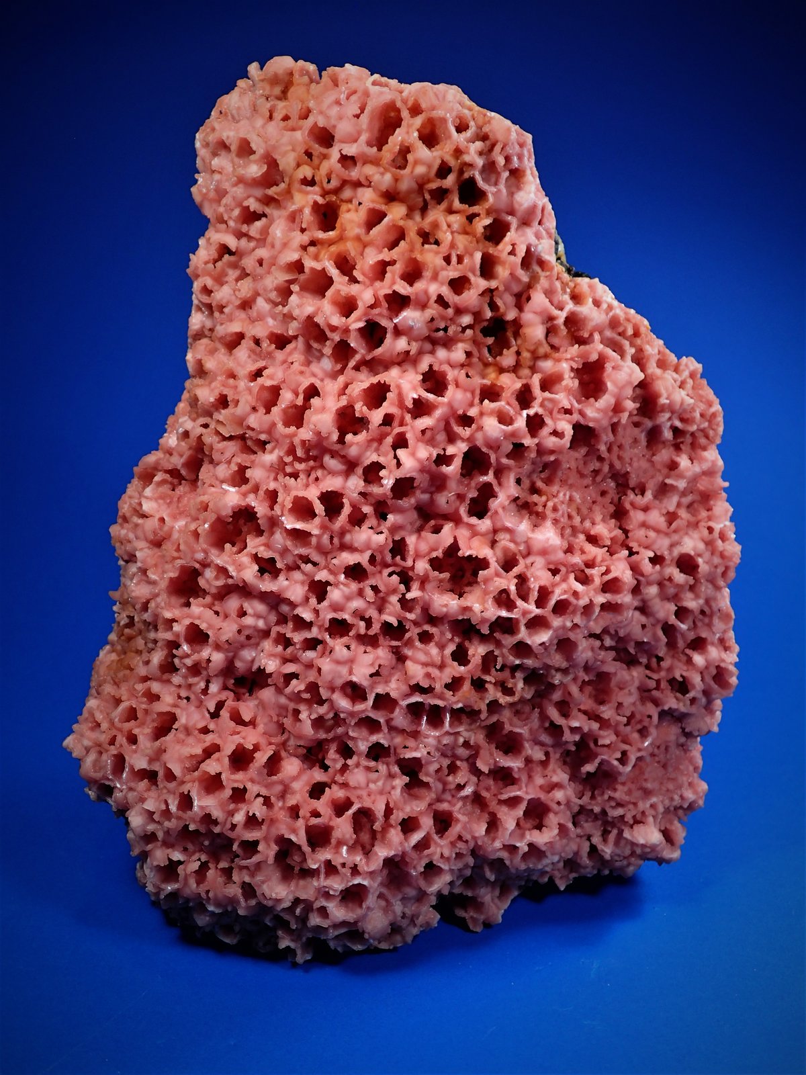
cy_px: 538
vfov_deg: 60.0
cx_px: 403
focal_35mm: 30
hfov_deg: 46.8
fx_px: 931
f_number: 2.3
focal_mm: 5.5
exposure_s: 1/80
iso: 100
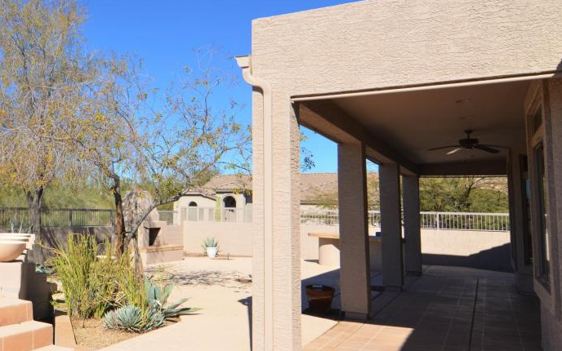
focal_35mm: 36
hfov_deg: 51.2
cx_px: 125
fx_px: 551
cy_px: 153
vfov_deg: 35.3
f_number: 8
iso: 100
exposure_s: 1/320
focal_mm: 14
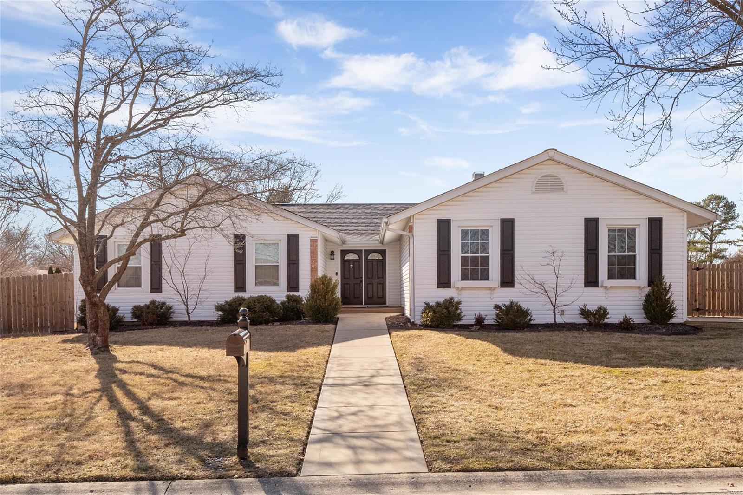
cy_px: 248
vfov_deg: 36.9
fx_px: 743
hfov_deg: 53.1
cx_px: 372
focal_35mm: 36
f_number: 8
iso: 400
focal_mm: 18
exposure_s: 1/800
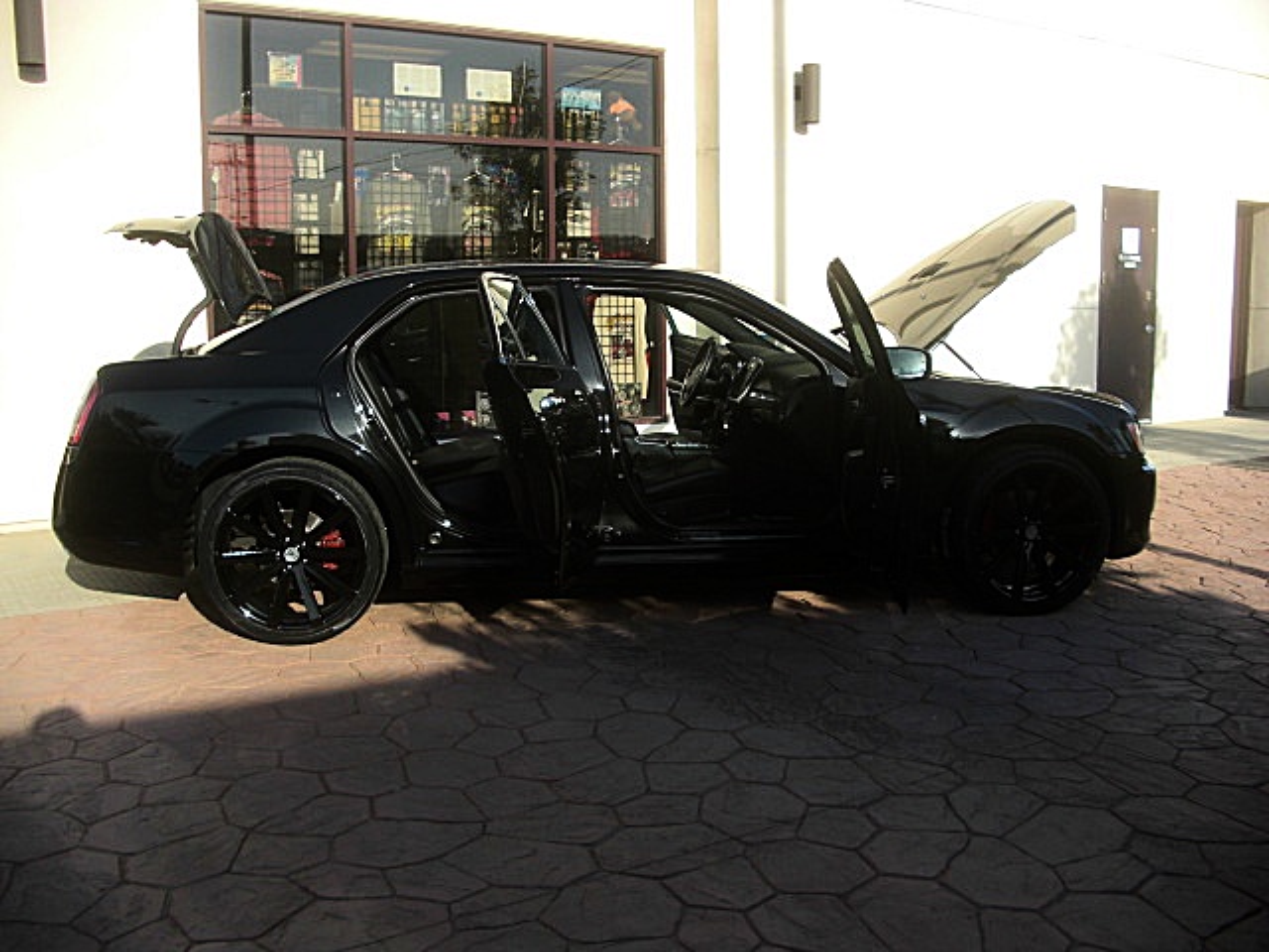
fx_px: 1320
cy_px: 476
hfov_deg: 51.4
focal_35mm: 36
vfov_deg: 39.7
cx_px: 634
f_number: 2.8
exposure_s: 1/400
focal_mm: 6.3
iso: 50
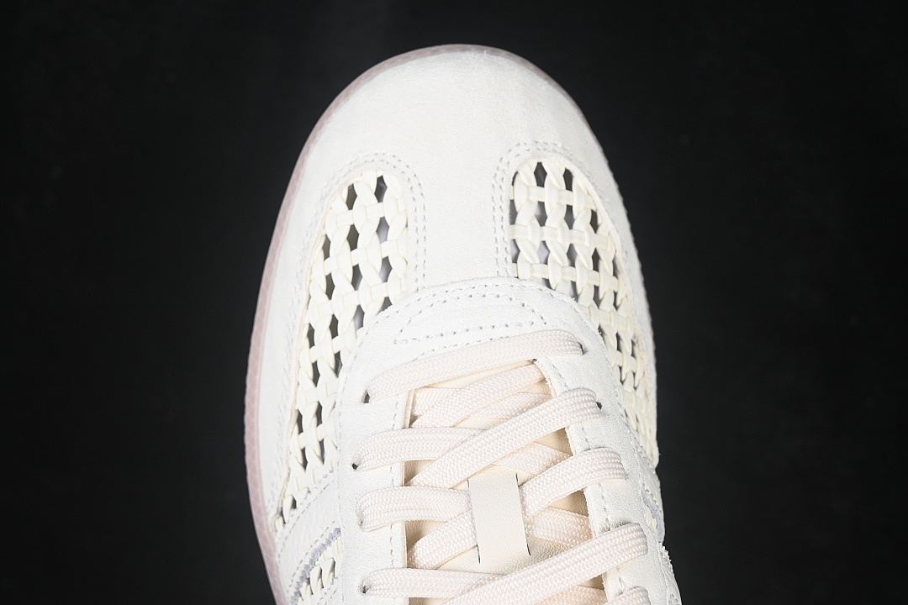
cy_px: 302
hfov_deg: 27.0
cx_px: 454
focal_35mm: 75
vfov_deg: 18.2
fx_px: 1892
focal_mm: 50
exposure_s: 1/80
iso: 160
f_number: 7.1
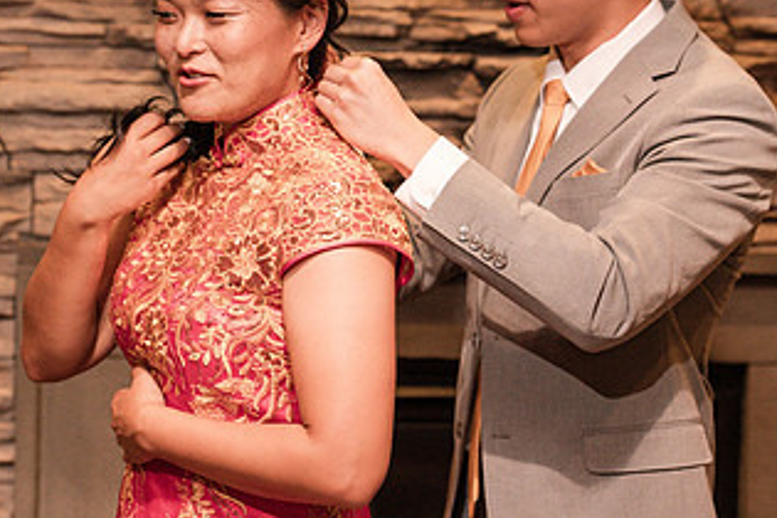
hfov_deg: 19.5
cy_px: 147
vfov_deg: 13.0
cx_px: 407
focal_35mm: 105
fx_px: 2266
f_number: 2.8
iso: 4000
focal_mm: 57
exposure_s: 1/160
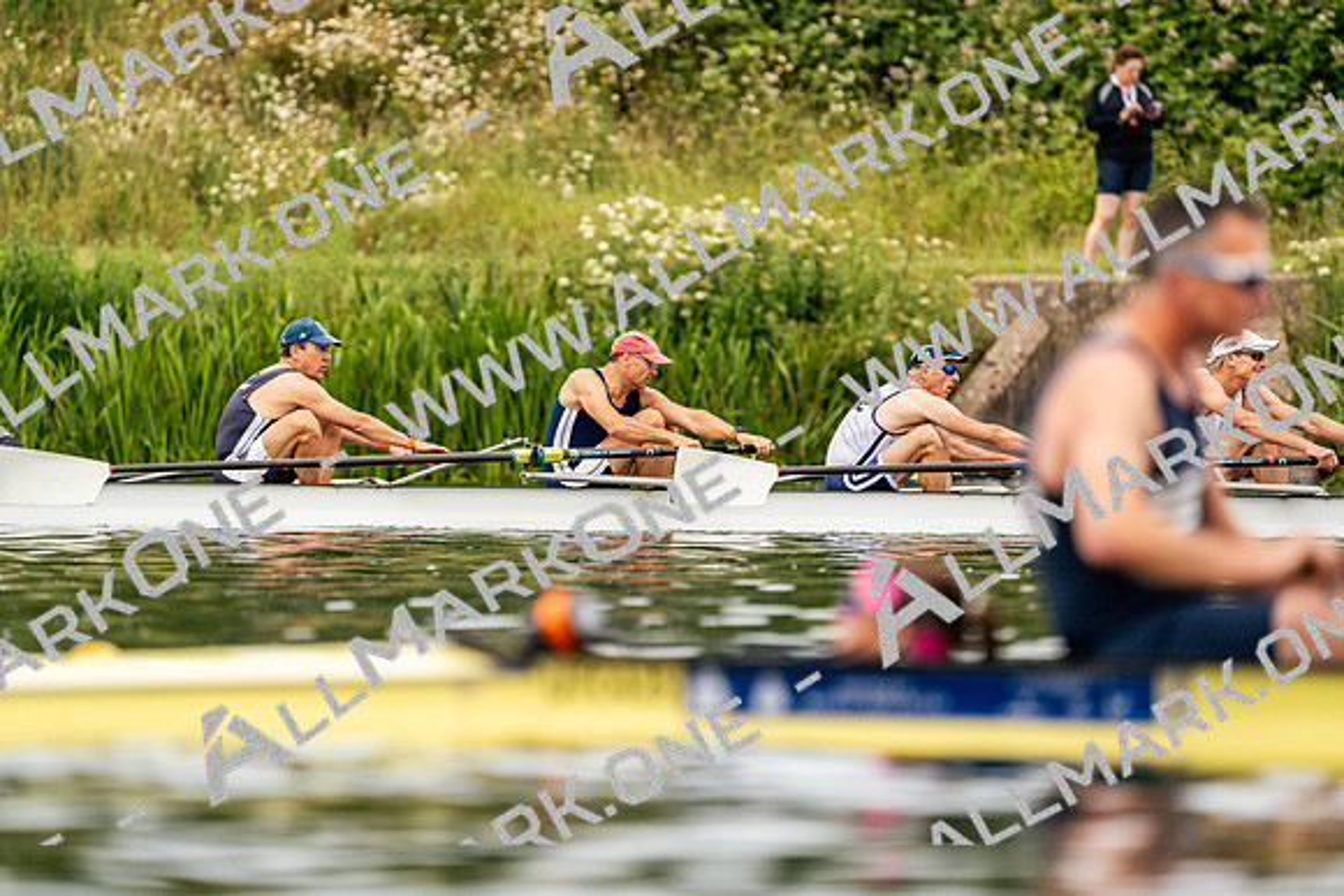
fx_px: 20425
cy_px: 448
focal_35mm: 547
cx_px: 672
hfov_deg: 3.8
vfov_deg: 2.5
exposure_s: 1/2000
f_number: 6.3
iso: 400
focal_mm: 547
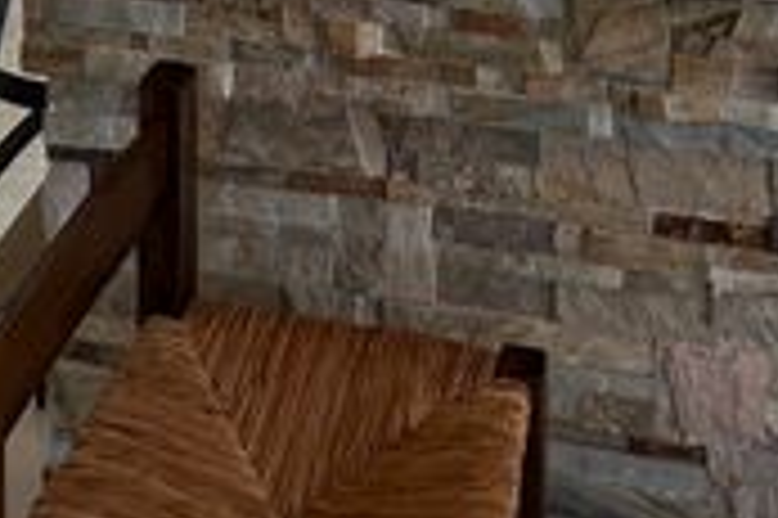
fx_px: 1166
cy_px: -523
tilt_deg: +0.2
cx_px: 382
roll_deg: +0.3
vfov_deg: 17.6
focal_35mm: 54
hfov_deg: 36.9
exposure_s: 1/113
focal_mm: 2.22
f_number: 2.2
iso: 40
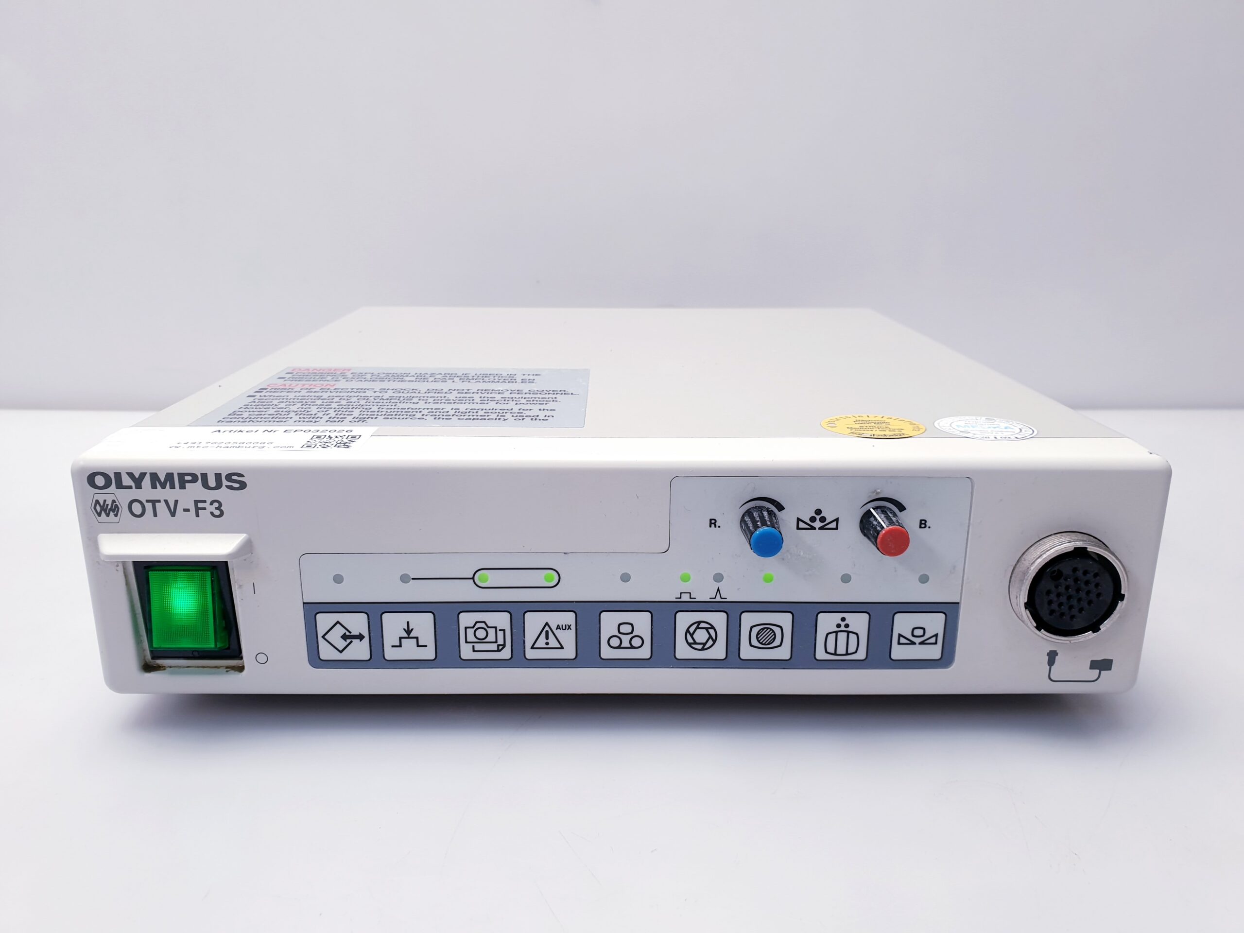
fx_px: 934
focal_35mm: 26
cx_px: 622
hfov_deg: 67.3
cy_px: 466
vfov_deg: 53.1
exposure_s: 1/50
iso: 64
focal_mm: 4.3
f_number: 2.4
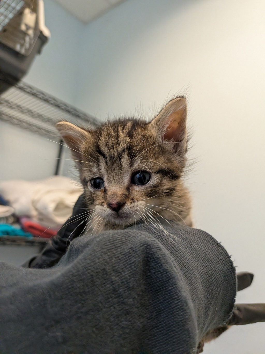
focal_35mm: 24
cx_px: 132
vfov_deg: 71.6
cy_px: 177
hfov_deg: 56.8
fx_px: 245
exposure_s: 1/488
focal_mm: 4.53
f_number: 1.7
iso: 1482
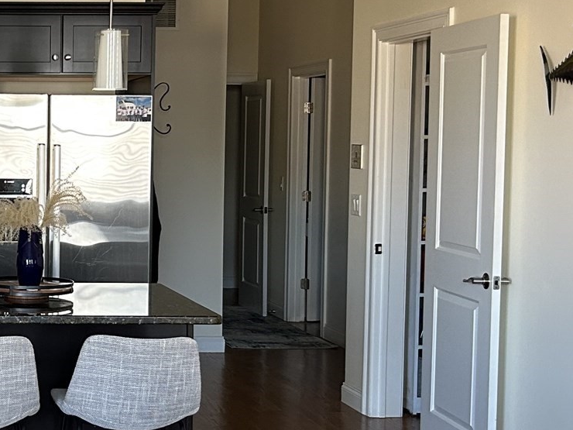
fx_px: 1192
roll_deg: -0.6
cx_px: -27
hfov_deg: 25.4
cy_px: 207
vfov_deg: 20.4
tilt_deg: -4.4
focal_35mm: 72
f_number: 1.5
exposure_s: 1/60
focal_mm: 5.7
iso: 200
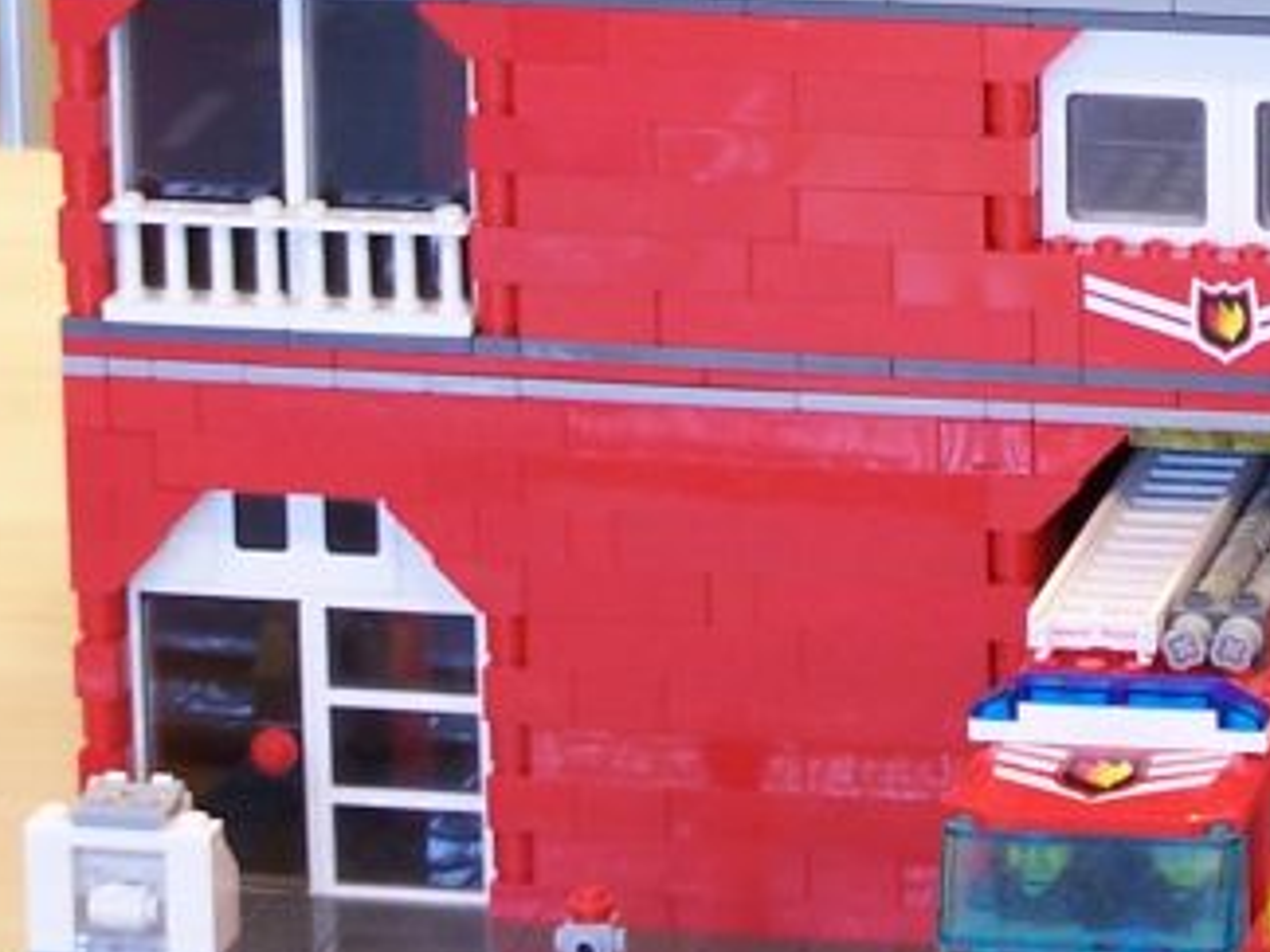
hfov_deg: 7.6
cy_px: -24
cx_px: 1442
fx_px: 9502
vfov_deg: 5.7
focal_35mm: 259
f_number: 3.2
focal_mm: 13.7
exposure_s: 1/8
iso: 80
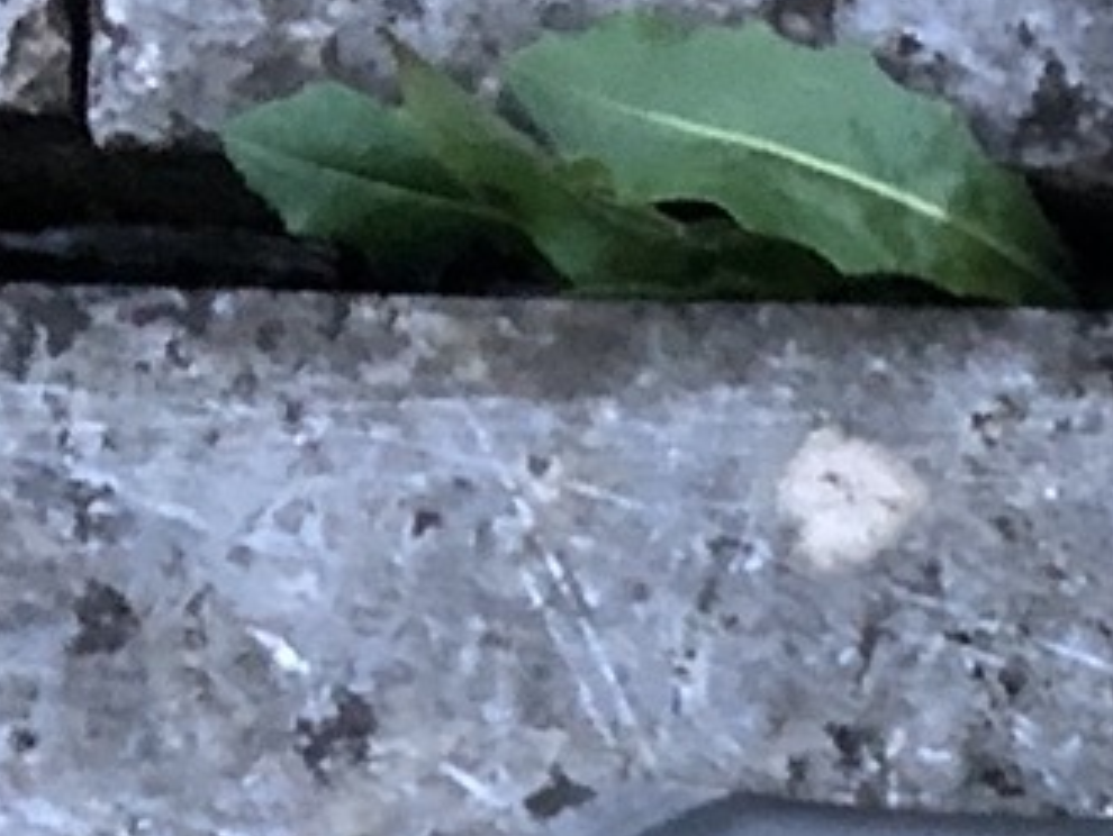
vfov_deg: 8.1
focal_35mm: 171
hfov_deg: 10.0
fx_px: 5502
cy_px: 1975
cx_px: 2732
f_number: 1.8
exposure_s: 1/5
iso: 100
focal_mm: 3.99
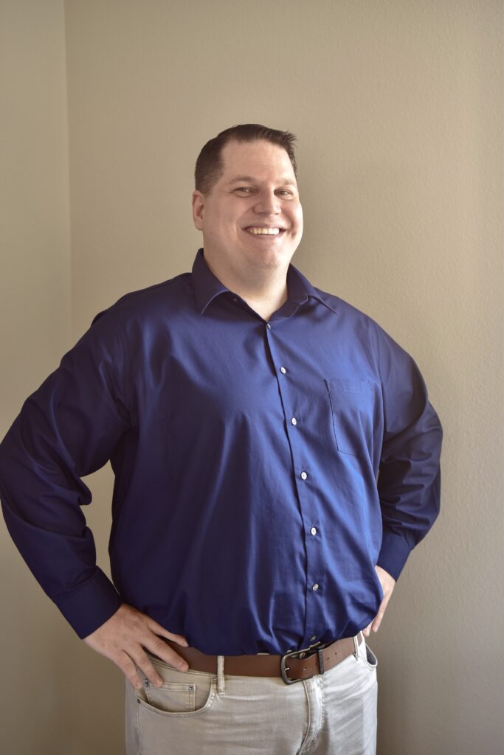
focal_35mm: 42
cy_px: 378
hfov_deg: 31.9
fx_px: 882
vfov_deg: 46.4
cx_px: 252
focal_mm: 28
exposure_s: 1/30
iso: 400
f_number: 2.8
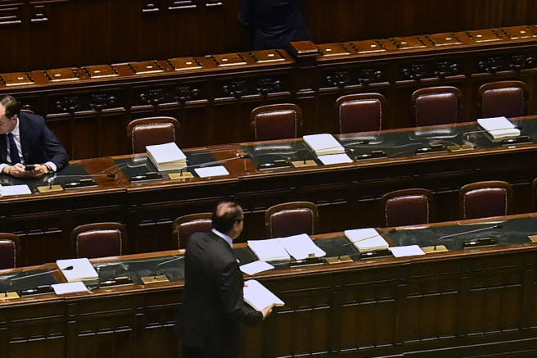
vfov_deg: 6.7
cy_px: 215
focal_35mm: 206
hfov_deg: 10.0
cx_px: 79
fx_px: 3072
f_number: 4
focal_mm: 44
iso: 4000
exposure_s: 1/160
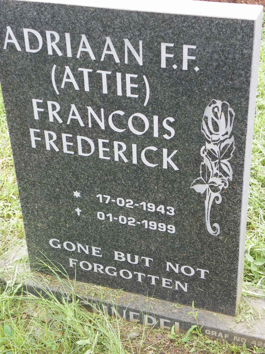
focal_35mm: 66
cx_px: 132
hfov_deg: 22.3
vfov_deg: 29.4
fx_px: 674
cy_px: 177
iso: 64
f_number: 3.5
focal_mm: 11.8
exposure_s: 1/60
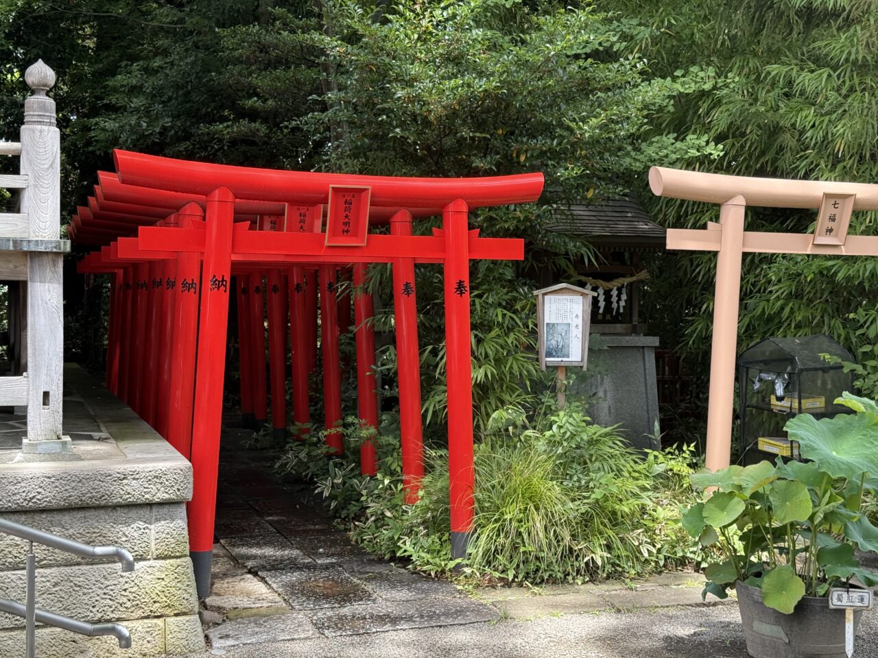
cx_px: 439
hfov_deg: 39.7
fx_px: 1217
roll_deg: -0.5
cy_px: 329
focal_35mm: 48
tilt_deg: -0.2
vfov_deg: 30.3
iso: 64
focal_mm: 6.76
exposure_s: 1/363
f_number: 1.78
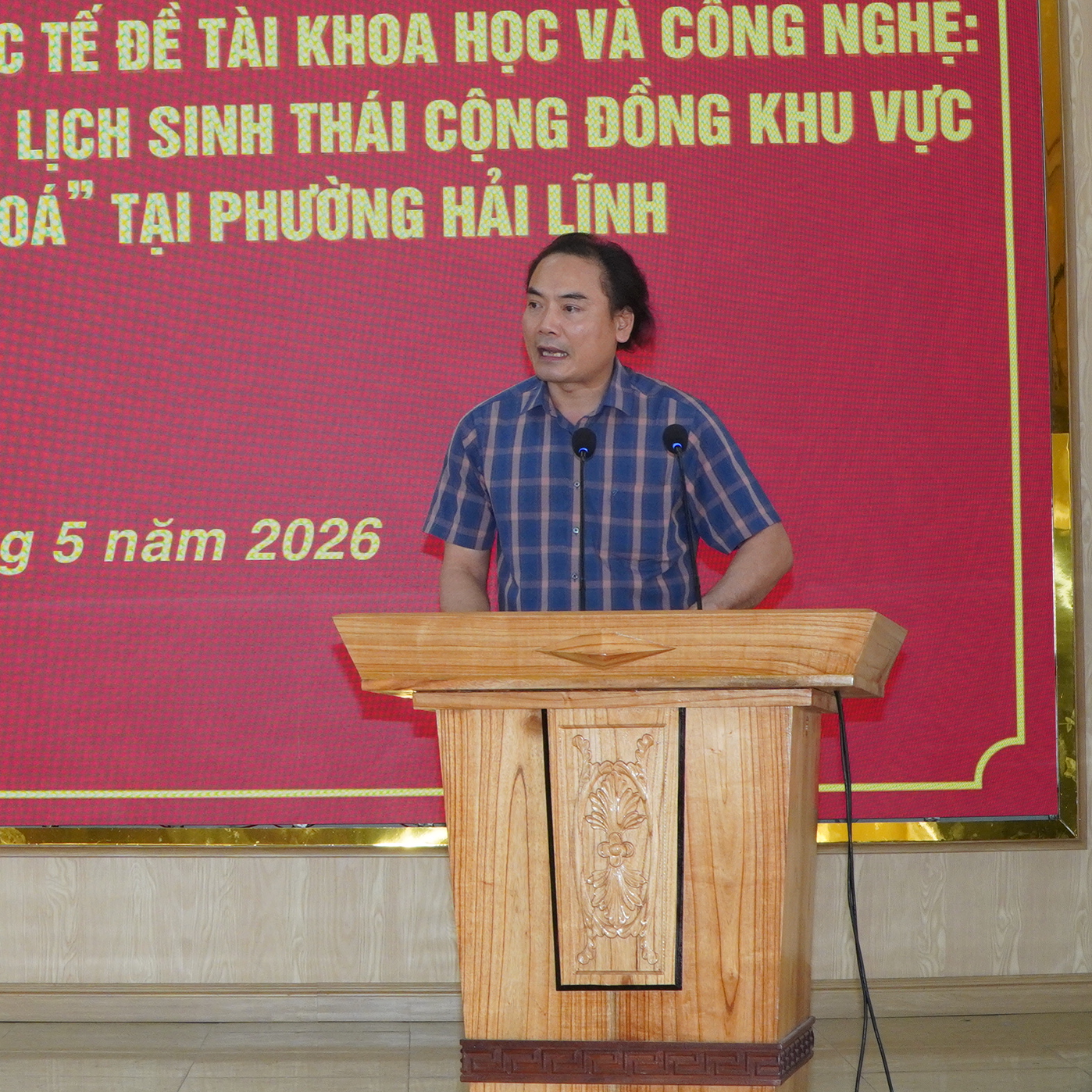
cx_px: -69
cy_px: 330
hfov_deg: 17.6
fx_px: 3423
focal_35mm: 96
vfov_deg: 18.1
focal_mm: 35
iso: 1250
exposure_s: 1/60
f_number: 9
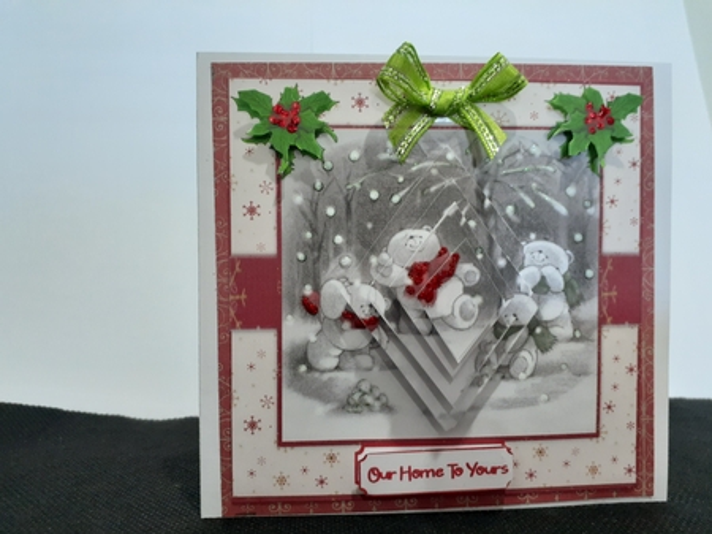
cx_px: 356
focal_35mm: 27
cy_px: 267
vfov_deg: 51.3
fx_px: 555
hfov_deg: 65.4
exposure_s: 1/50
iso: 250
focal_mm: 3.6
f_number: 1.9
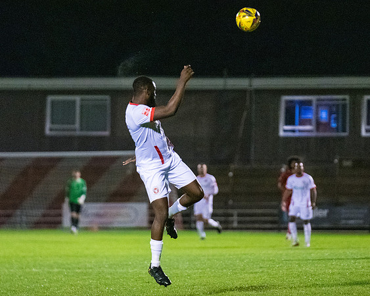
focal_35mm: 247
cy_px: 154
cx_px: 140
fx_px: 2704
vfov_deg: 6.3
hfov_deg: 7.8
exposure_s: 1/1250
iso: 10000
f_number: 2.8
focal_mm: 180
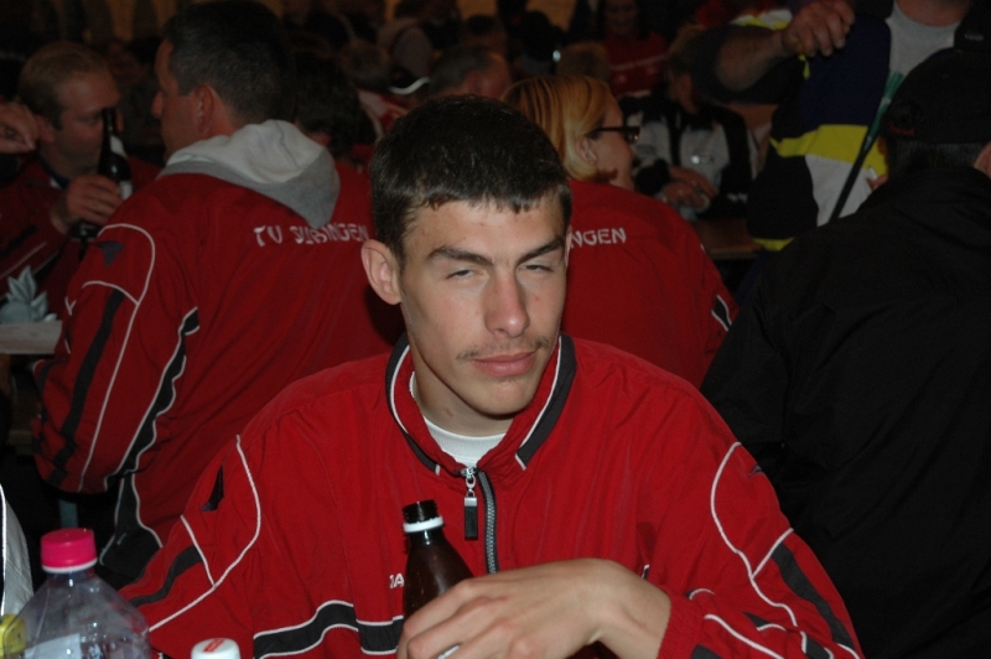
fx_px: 1650
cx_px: 496
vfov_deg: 22.6
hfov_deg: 33.4
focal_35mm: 60
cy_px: 330
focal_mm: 40
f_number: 4.5
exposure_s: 1/60
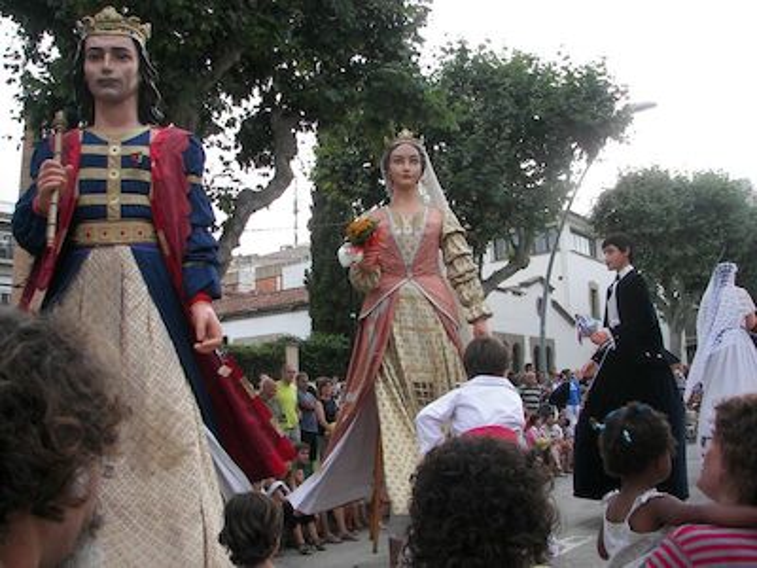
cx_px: 378
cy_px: 284
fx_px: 787
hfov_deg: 51.4
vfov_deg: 39.7
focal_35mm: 36
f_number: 2.8
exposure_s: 1/160
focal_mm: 6
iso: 50
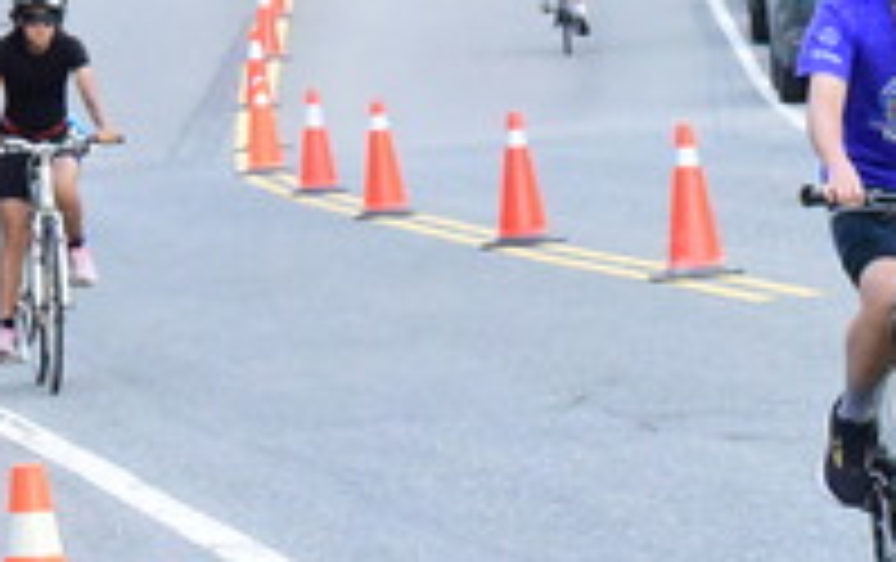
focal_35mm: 439
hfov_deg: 4.8
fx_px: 10735
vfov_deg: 3.0
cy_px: -20
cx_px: 824
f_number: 11
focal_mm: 110
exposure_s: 1/2000
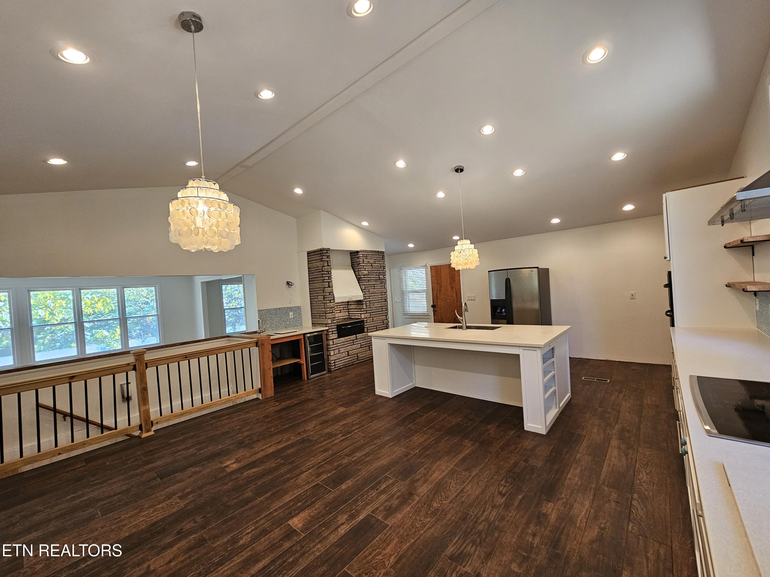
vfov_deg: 89.9
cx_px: 385
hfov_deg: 106.2
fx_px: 289
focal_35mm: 13
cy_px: 288
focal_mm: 2.2
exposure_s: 1/60
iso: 200
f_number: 2.2
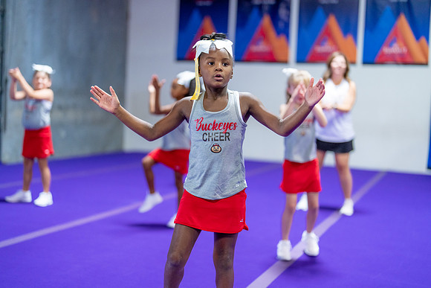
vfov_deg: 27.0
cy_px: 144
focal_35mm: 50
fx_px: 599
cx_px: 216
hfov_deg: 39.6
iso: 1600
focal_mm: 50
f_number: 1.2
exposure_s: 1/800
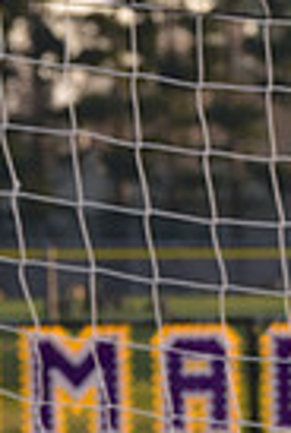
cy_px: 670
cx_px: 549
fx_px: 6876
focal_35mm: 570
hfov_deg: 2.4
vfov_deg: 3.6
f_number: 8
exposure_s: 1/250
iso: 400
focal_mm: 135
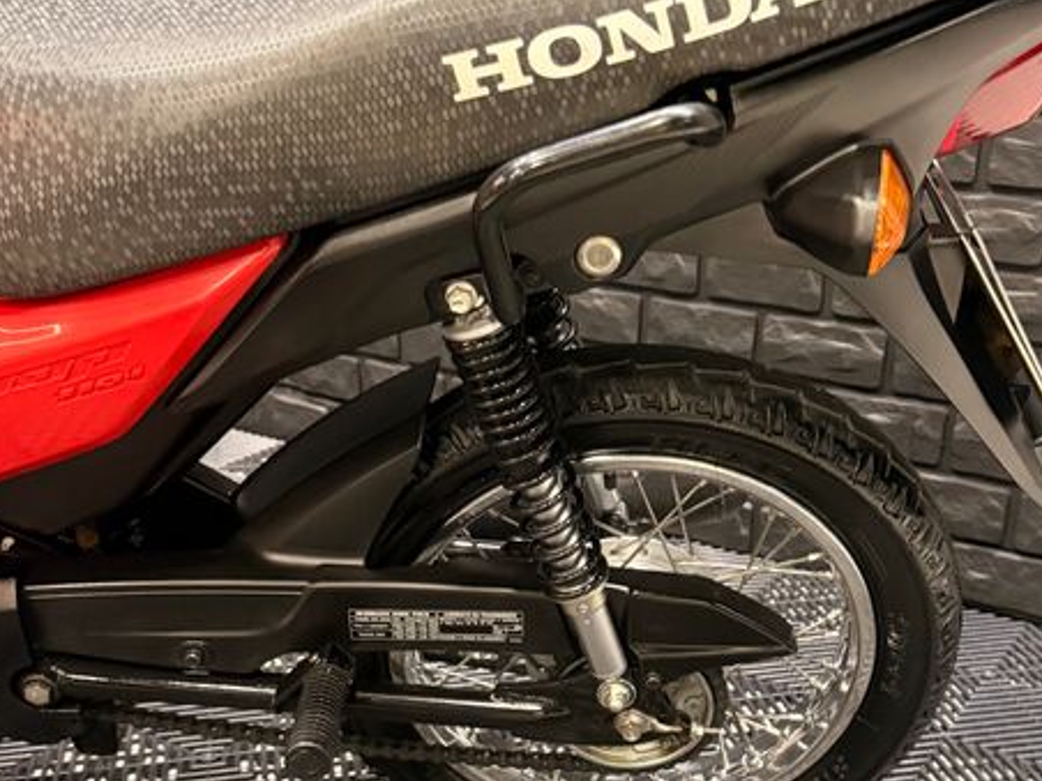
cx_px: 526
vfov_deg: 54.9
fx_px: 753
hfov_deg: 69.4
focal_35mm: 25
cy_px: 399
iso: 800
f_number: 1.78
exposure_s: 1/30
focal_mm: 6.76
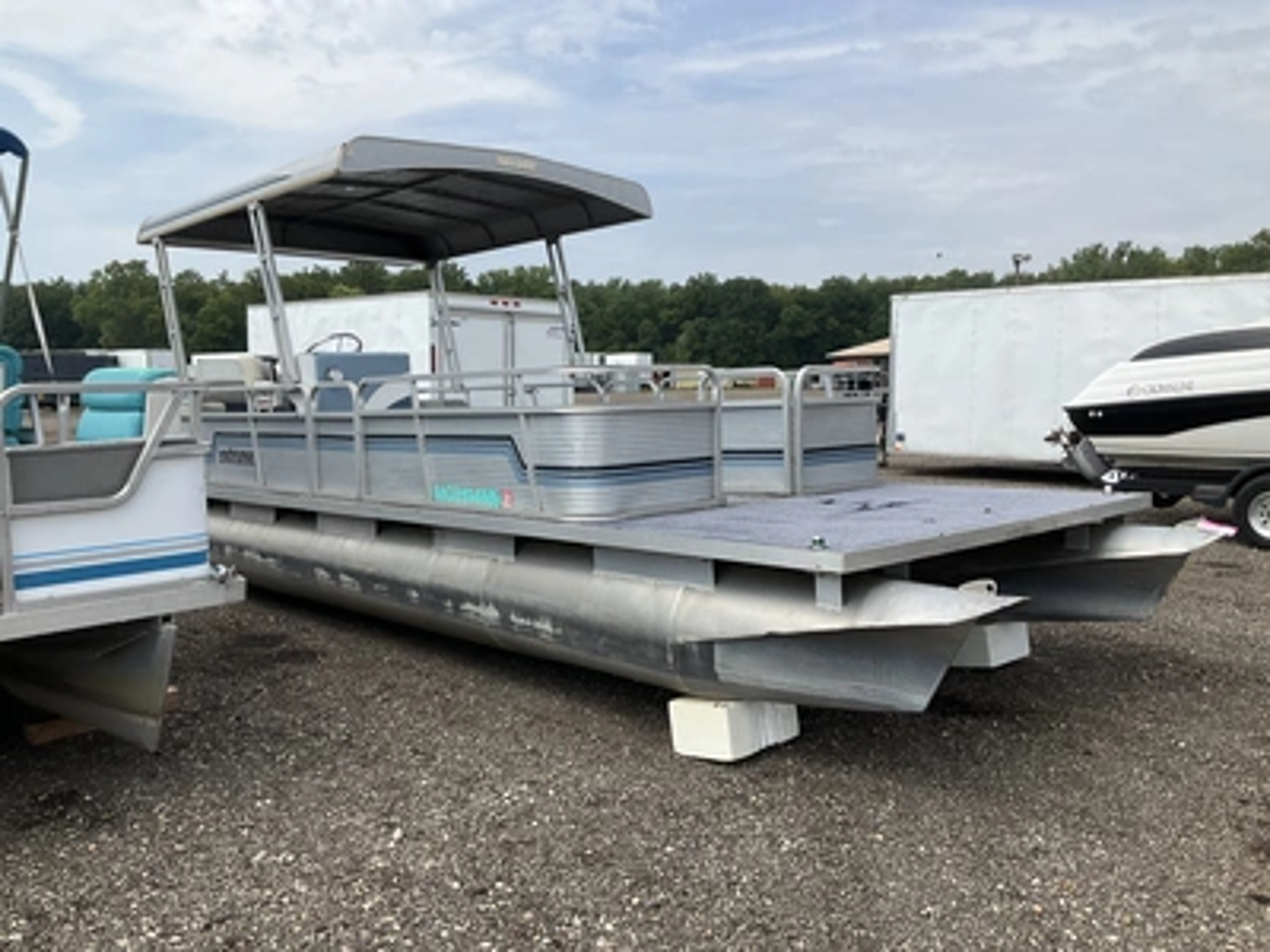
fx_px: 1064
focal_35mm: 29
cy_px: 476
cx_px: 635
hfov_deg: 61.7
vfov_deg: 48.2
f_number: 1.8
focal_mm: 3
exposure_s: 1/1984
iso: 25
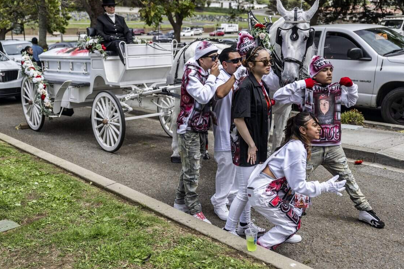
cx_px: 205
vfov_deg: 33.4
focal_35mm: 40
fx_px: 449
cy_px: 141
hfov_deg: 48.5
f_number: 2.8
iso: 160
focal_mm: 37
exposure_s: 1/3200
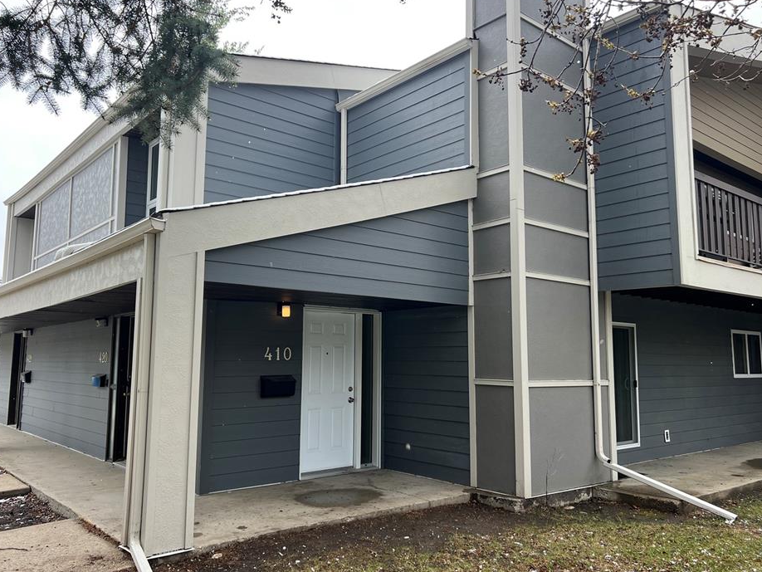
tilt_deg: +7.0
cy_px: 281
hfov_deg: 61.6
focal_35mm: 29
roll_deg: -0.5
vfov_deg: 48.2
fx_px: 639
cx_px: 401
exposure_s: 1/1449
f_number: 1.5
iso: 50
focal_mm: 5.7
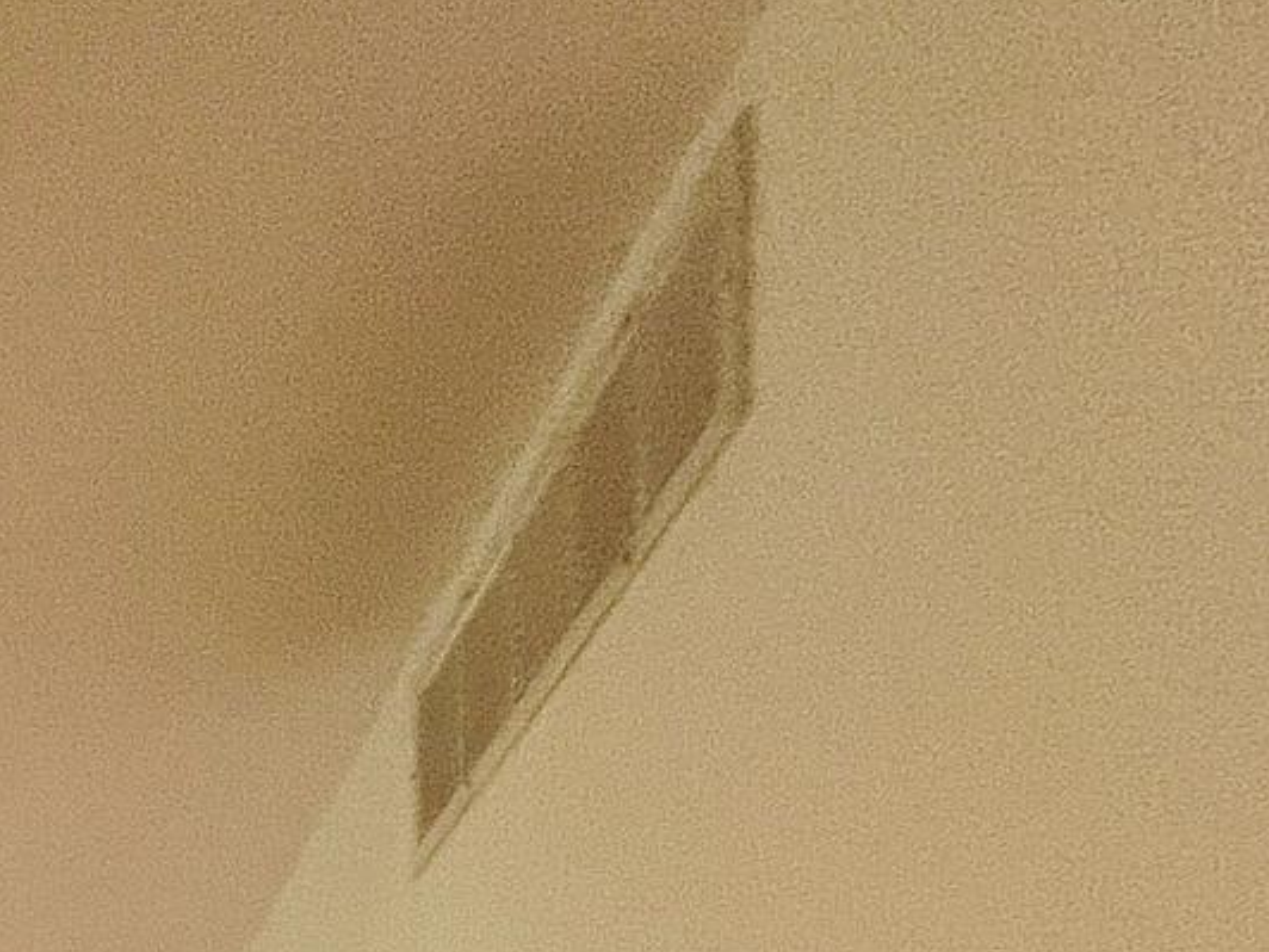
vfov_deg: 19.8
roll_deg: +1.5
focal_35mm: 50
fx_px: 1833
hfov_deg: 20.7
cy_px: 1780
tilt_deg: -1.4
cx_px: -1150
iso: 250
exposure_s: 1/60
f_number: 1.8
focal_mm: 1.57
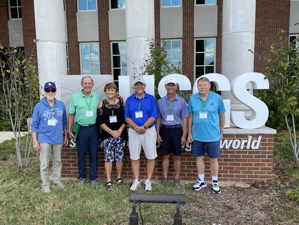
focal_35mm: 26
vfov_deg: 53.1
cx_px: 150
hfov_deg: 67.3
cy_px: 112
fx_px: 225
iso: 32
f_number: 1.8
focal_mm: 4.25
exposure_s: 1/1157
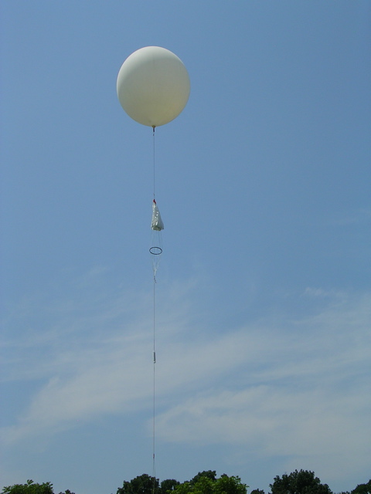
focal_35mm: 60
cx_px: 186
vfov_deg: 32.2
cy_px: 247
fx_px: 857
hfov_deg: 24.4
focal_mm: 9.1
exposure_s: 1/1500
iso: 50
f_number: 3.4
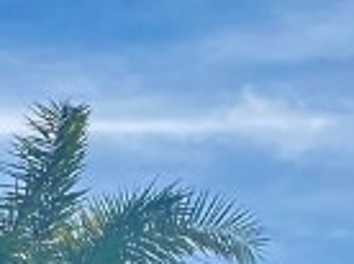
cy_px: 659
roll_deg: -0.3
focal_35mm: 193
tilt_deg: +8.9
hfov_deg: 10.2
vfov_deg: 7.2
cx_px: -26
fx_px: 1970
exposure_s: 1/5495
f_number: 1.8
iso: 32
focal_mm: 4.25
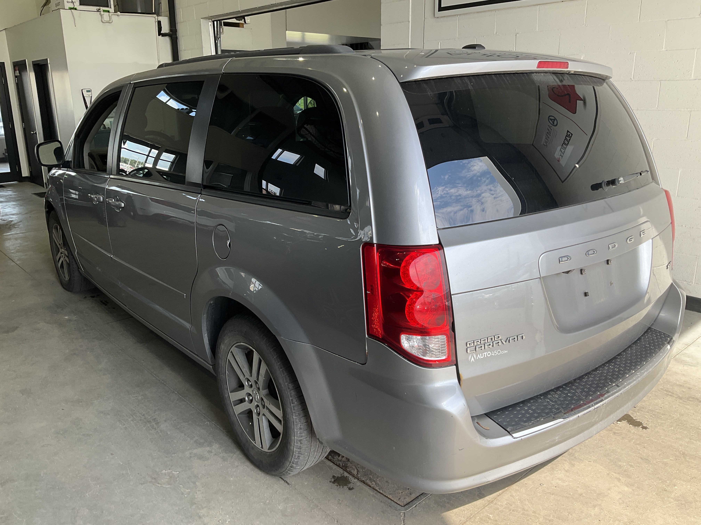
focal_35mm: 29
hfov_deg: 61.7
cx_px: 350
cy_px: 262
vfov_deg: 48.2
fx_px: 587
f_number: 1.8
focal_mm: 3
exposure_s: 1/273
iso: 25
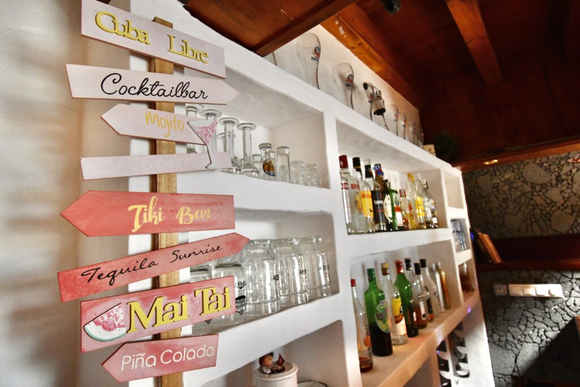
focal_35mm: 19
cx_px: 290
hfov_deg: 86.9
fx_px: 306
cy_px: 194
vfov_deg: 64.6
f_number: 4.8
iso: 3200
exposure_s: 1/125
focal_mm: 13
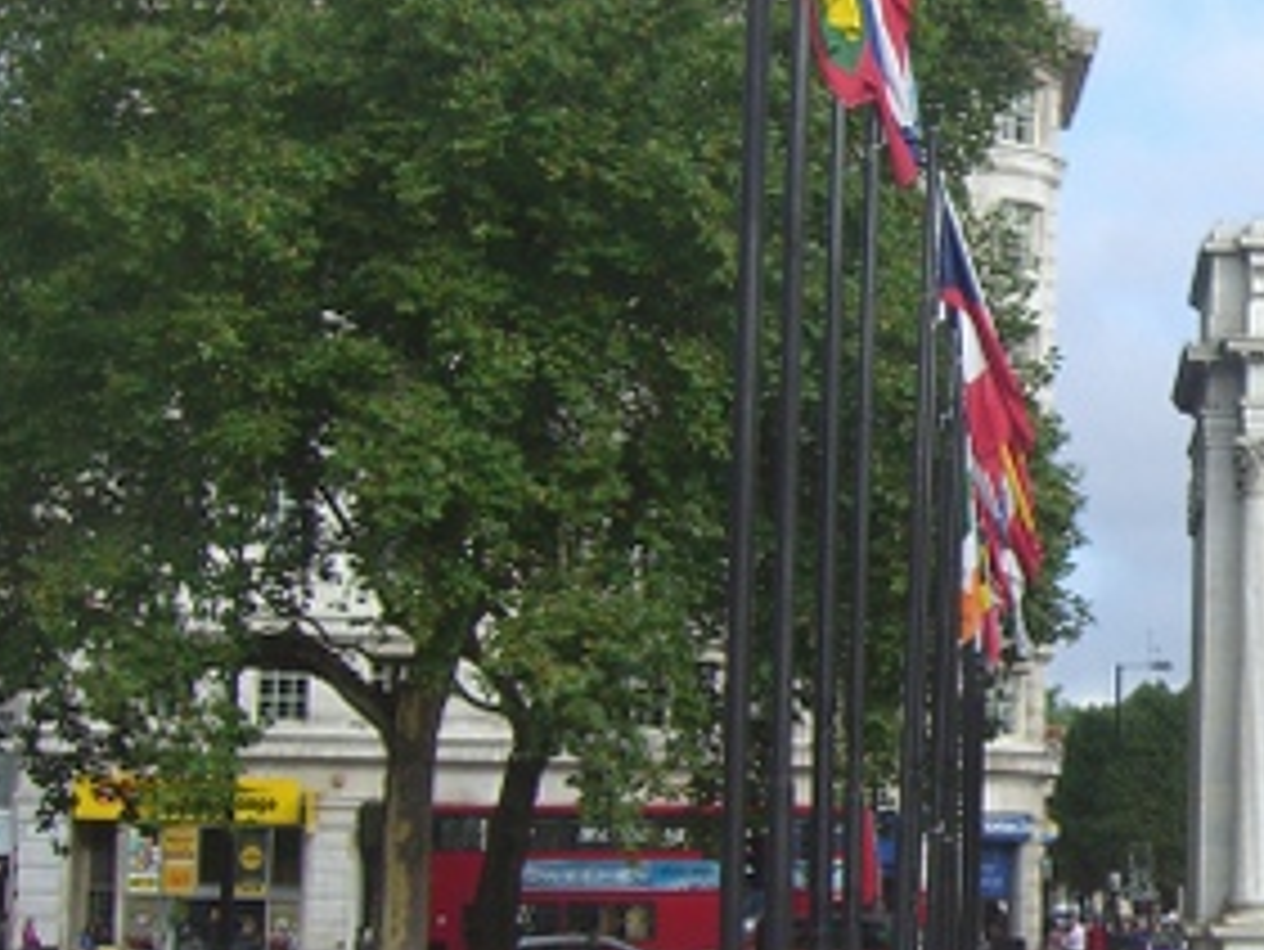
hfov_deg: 17.2
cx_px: 1601
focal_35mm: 108
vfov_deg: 13.7
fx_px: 3945
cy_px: 590
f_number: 4
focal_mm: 7.9
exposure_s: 1/200
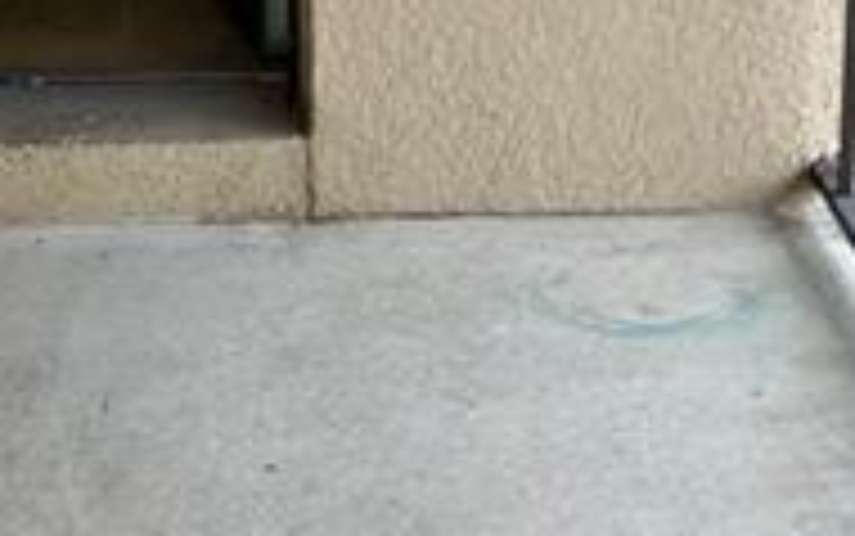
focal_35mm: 103
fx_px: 2401
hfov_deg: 20.2
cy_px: -113
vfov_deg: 12.4
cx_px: 324
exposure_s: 1/214
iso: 64
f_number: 1.78
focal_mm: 6.86
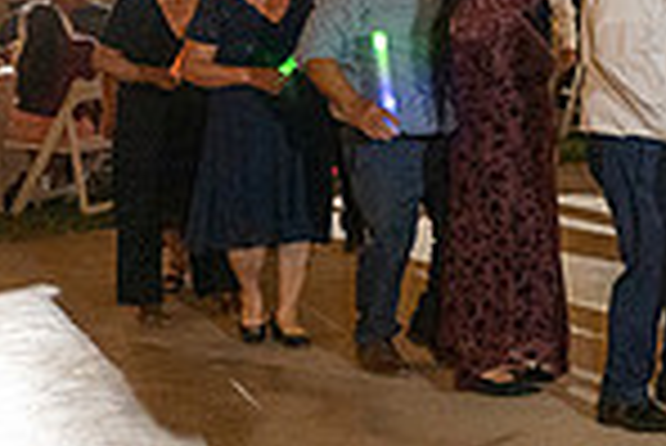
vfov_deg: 14.5
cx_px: 1116
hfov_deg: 18.2
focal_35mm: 94
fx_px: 1741
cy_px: 133
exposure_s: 1/250
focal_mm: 24
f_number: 4
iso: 3200
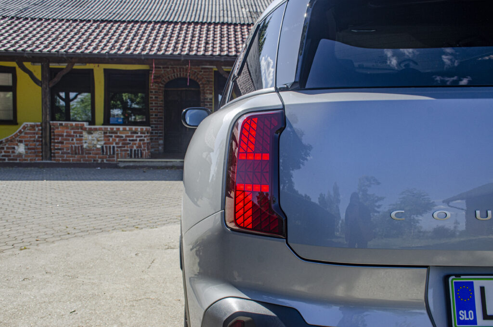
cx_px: 246
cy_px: 164
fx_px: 492
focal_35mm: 36
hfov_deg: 53.2
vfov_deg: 36.7
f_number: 8
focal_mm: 24
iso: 180
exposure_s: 1/250
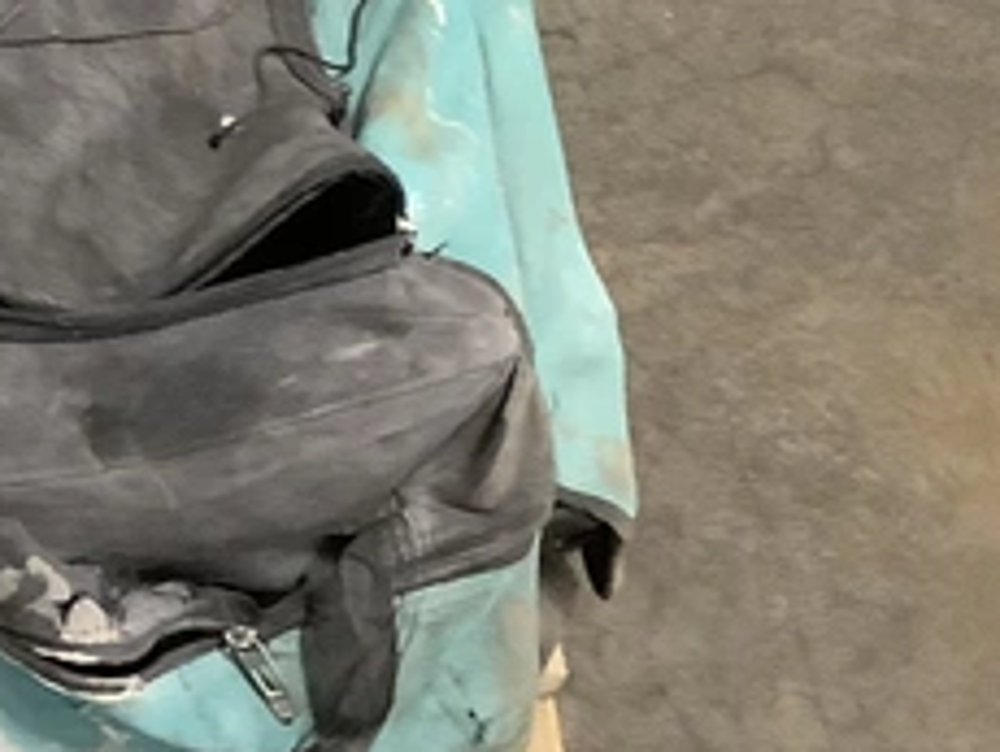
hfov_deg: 17.8
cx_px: -417
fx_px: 2921
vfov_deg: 14.0
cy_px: -272
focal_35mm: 101
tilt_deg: -48.9
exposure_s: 1/30
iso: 400
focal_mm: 3.3
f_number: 2.4
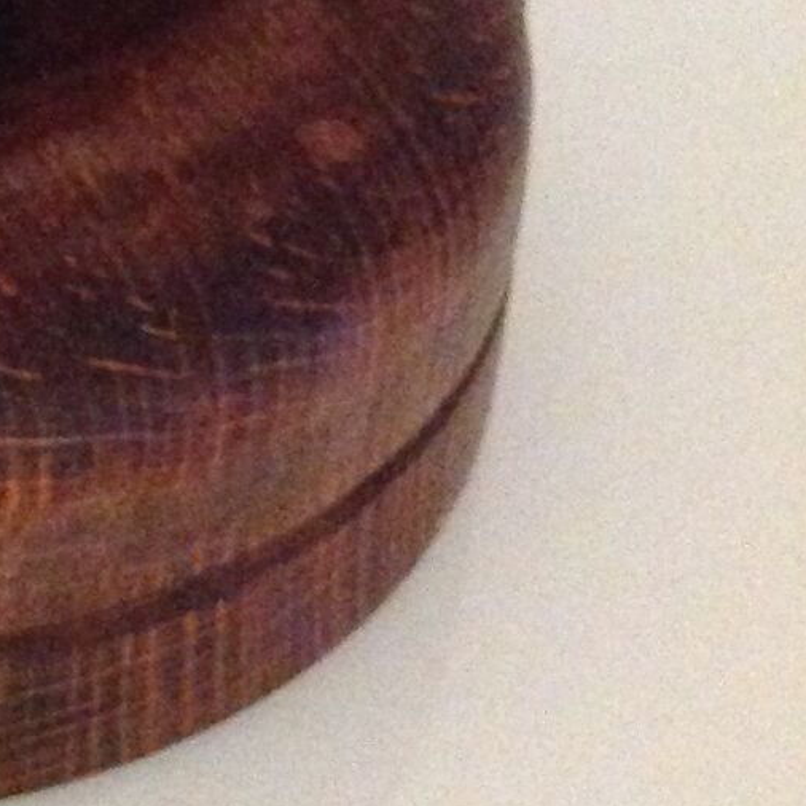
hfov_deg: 13.5
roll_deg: +0.6
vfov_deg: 13.2
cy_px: -526
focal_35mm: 122
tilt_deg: -24.7
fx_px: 3214
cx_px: -370
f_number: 2.4
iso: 800
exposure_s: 1/17
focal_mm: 4.28
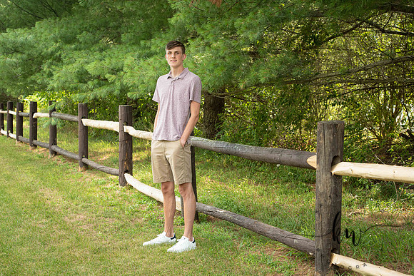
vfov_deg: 19.5
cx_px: 207
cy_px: 138
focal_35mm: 70
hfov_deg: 28.8
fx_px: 805
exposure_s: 1/200
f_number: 6.3
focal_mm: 70
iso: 500
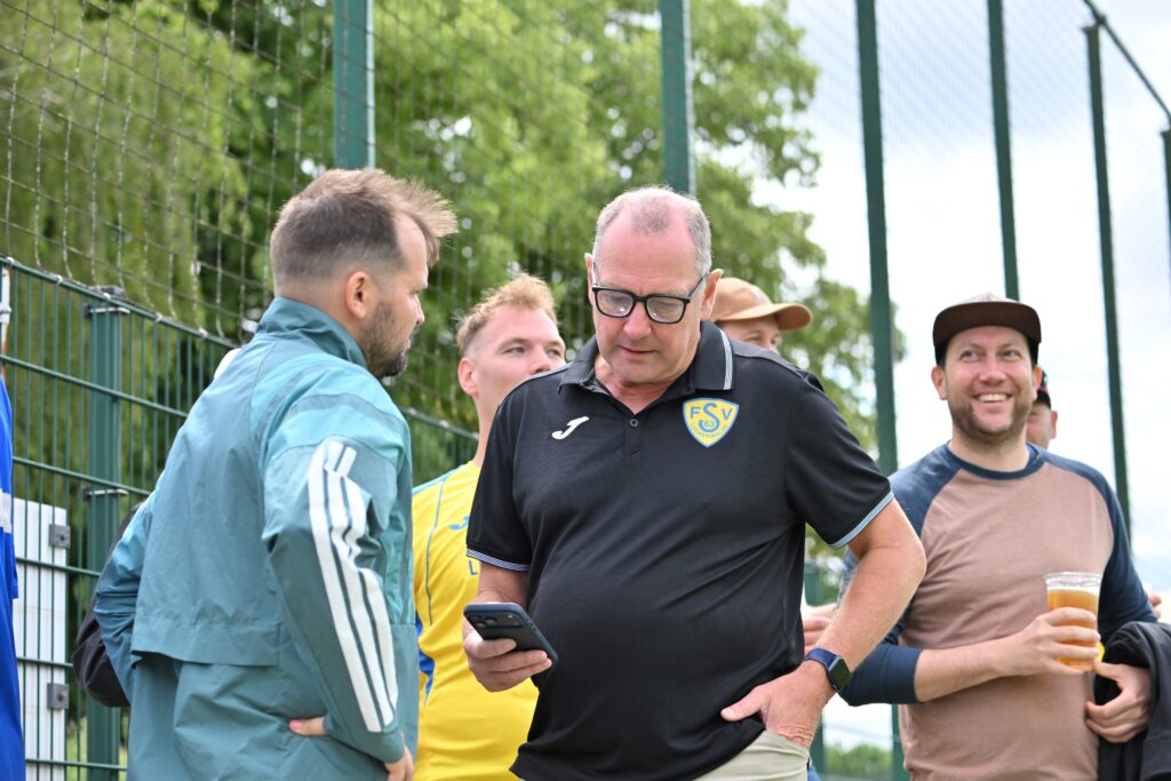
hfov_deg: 23.6
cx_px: 586
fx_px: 2798
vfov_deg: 15.9
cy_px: 390
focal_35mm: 86
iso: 500
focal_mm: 86
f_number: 4.5
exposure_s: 1/1600
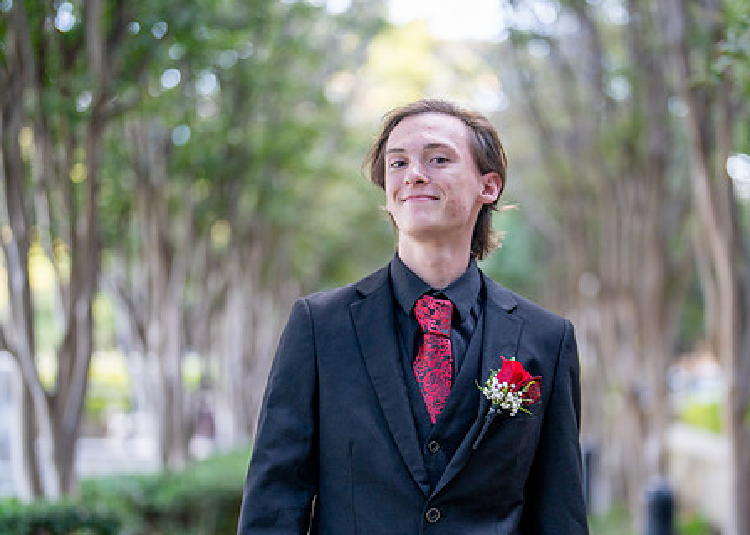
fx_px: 1448
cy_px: 345
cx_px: 453
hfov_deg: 29.0
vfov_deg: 20.9
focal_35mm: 68
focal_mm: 50
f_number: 1.2
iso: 400
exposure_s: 1/1000
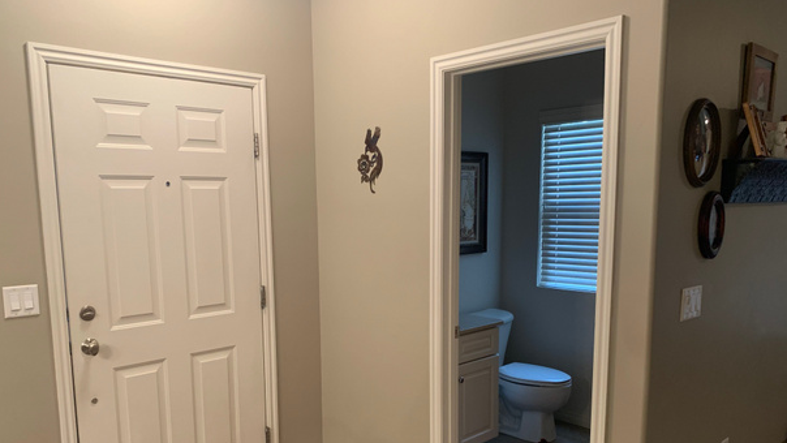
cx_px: 371
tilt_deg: -6.8
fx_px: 626
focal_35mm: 30
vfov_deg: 38.5
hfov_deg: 64.2
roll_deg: -0.5
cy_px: 300
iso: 160
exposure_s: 1/60
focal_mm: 4.25
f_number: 1.8
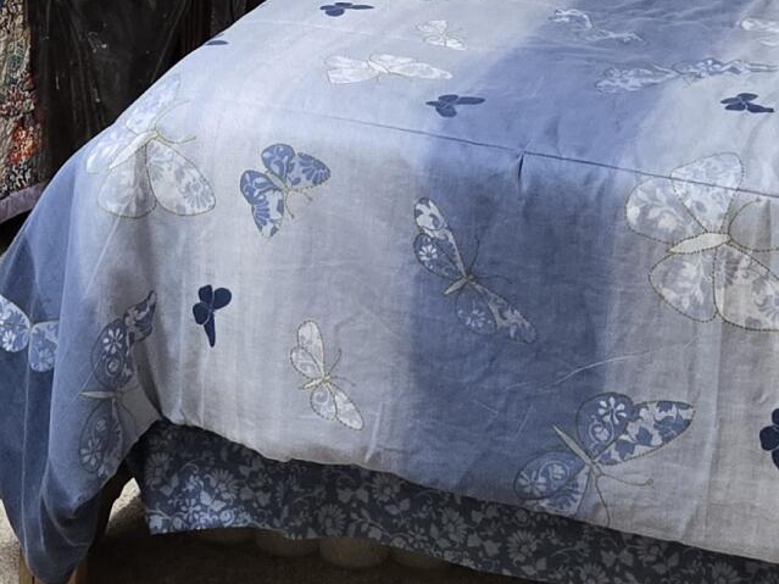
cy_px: 134
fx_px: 2430
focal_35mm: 108
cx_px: 288
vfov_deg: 13.6
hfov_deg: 18.2
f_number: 1.8
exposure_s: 1/120
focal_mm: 5.4
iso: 640
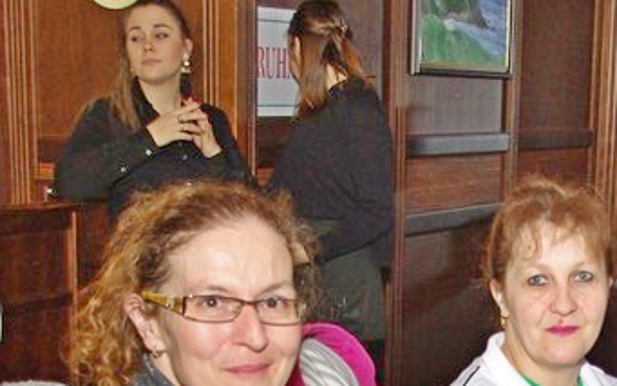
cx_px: 478
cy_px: 575
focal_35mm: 95
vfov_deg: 13.0
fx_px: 1597
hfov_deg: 21.6
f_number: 4
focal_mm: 21.25
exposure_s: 1/30
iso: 400
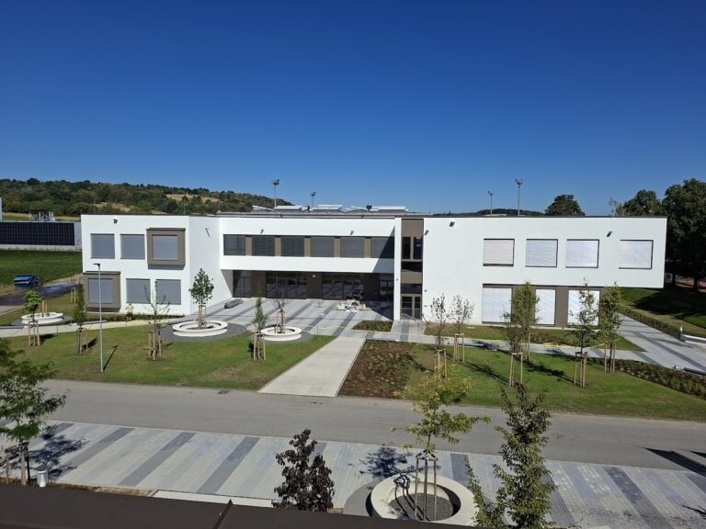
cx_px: 353
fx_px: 469
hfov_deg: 73.9
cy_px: 264
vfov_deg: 58.9
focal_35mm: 23
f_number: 1.8
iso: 50
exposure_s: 1/3165
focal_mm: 5.54
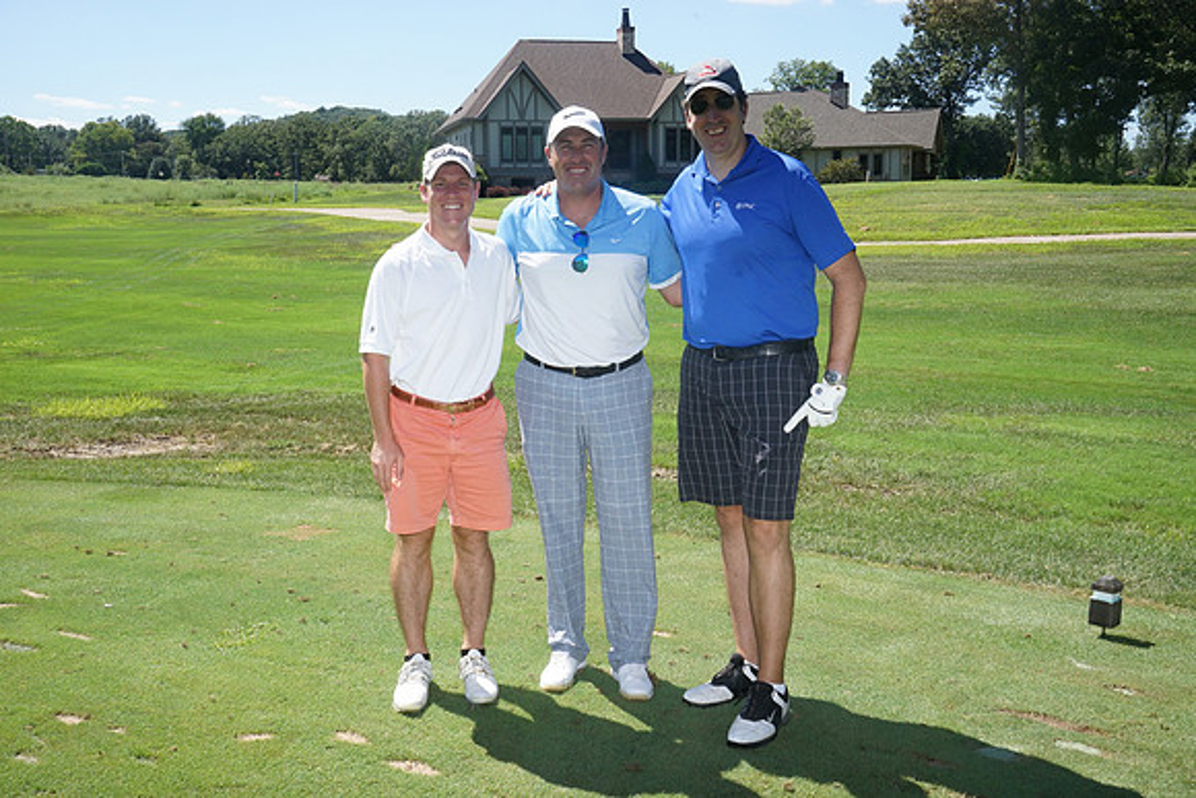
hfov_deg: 50.7
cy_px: 399
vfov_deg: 35.1
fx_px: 1263
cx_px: 598
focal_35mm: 38
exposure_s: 1/250
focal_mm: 38
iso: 800
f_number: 18
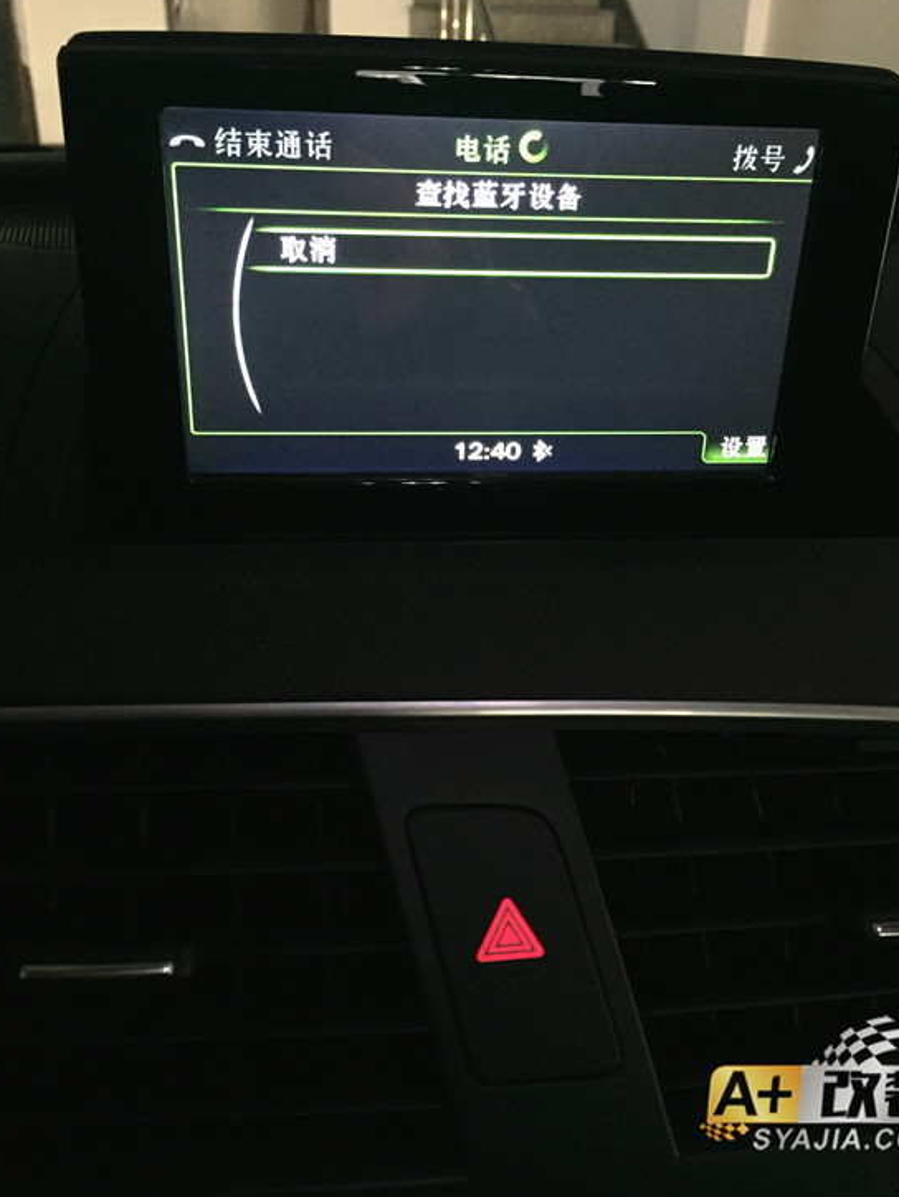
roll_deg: -1.1
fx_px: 1108
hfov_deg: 44.2
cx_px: 474
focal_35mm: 32
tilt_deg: -26.2
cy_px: 558
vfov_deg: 56.8
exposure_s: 1/20
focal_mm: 4.15
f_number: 2.2
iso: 250
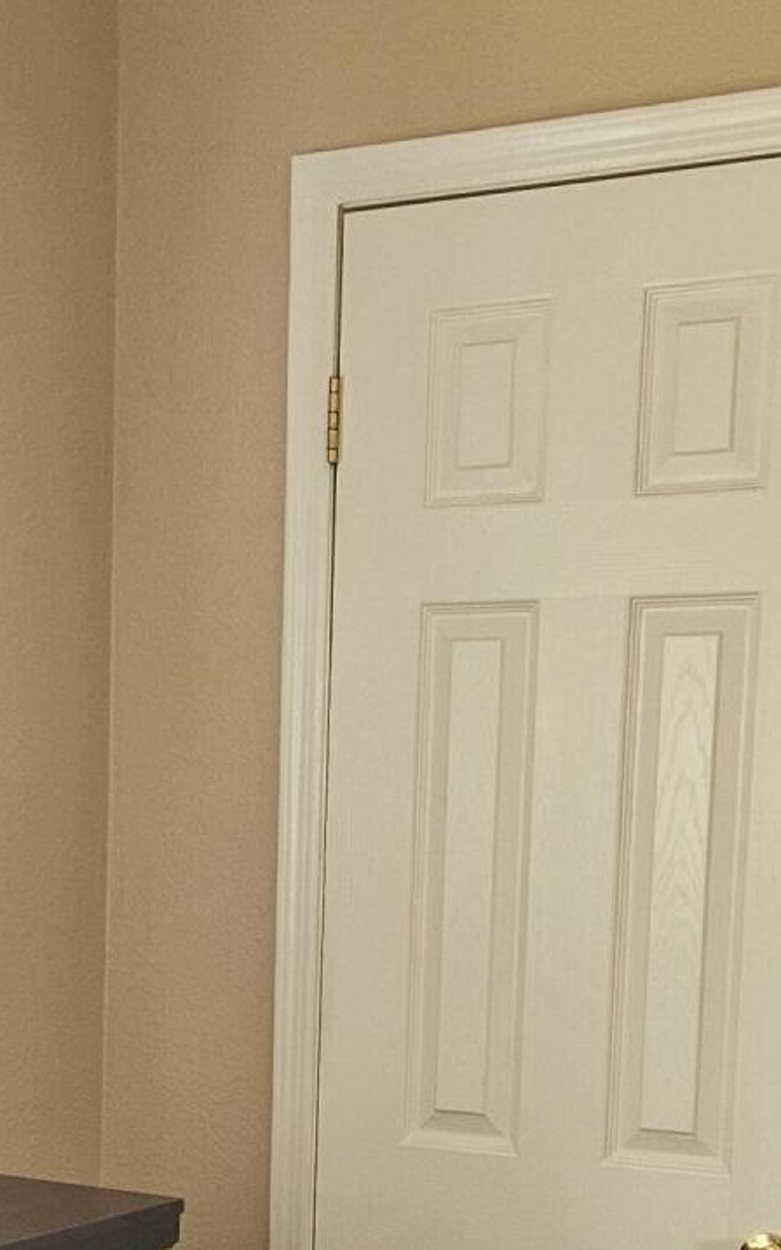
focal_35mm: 68
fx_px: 2316
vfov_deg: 28.9
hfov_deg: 19.1
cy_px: 1142
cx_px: 253
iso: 320
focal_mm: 5.4
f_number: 1.8
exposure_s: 1/240
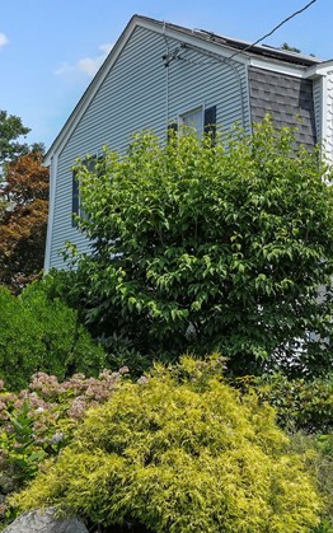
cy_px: 399
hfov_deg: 18.2
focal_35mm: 66
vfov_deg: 30.5
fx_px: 958
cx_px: 450
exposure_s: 1/640
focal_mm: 25
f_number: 9
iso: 320
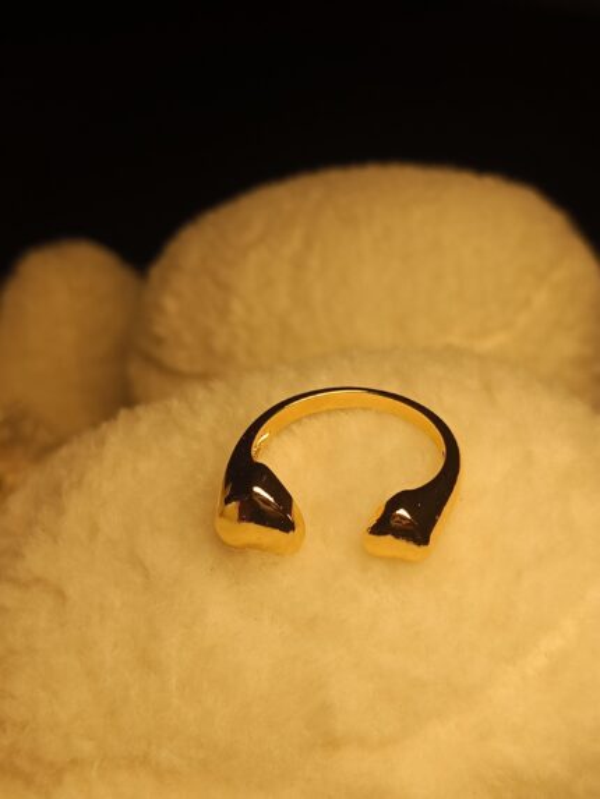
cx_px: 300
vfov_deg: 35.5
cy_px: 400
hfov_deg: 27.0
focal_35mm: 54
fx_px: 1248
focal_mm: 3.98
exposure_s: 1/149
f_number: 1.8
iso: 50
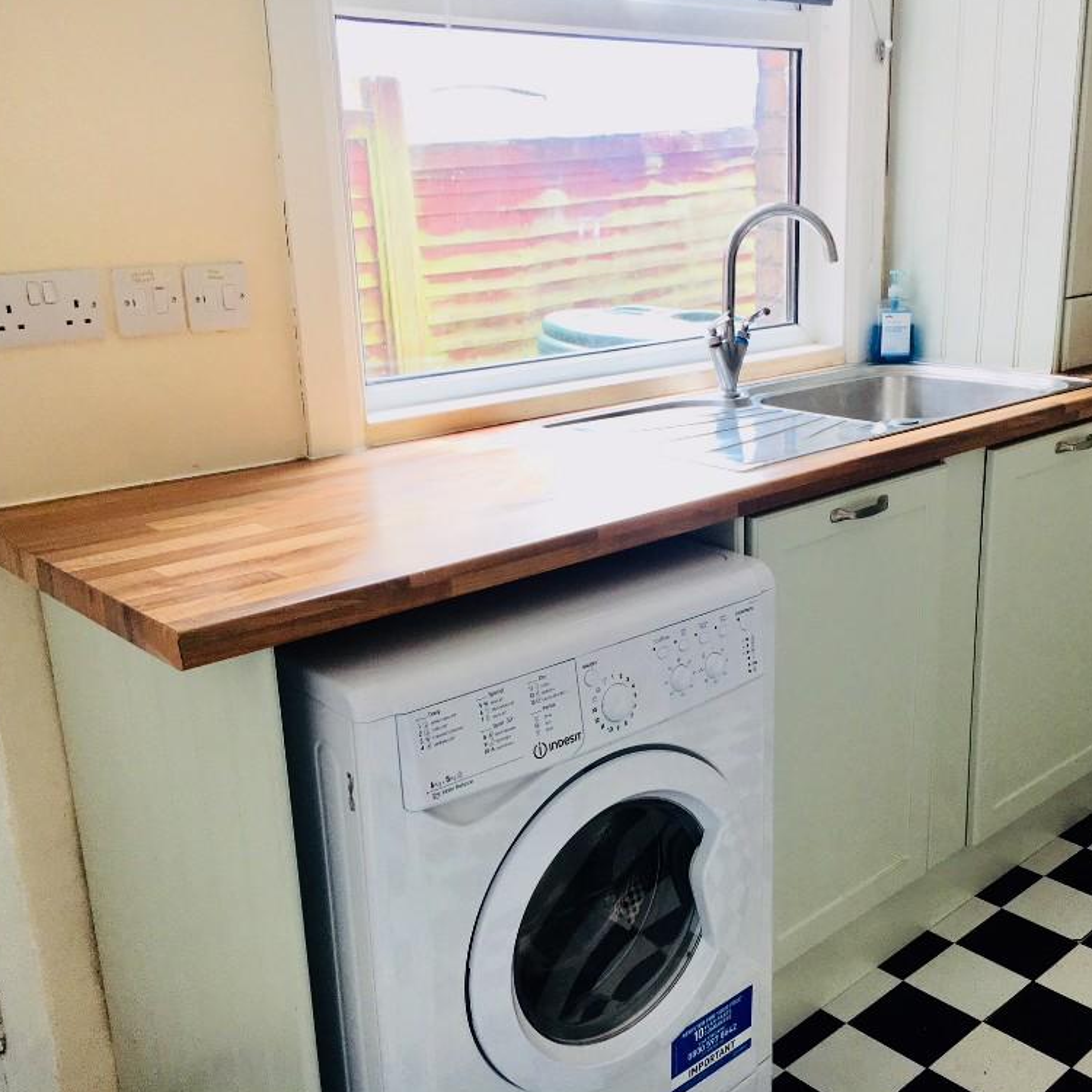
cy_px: 549
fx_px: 1249
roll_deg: +0.3
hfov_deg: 46.8
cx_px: 681
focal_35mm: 35
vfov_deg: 47.2
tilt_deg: -17.4
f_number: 2.2
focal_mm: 4.15
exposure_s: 1/100
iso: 40
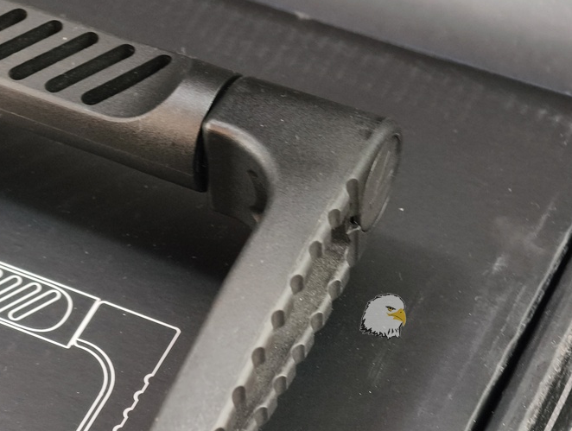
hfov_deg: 12.7
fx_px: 2549
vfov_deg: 9.7
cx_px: 77
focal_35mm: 154
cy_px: 200
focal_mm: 22.48
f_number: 2.67
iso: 901
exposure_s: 1/10
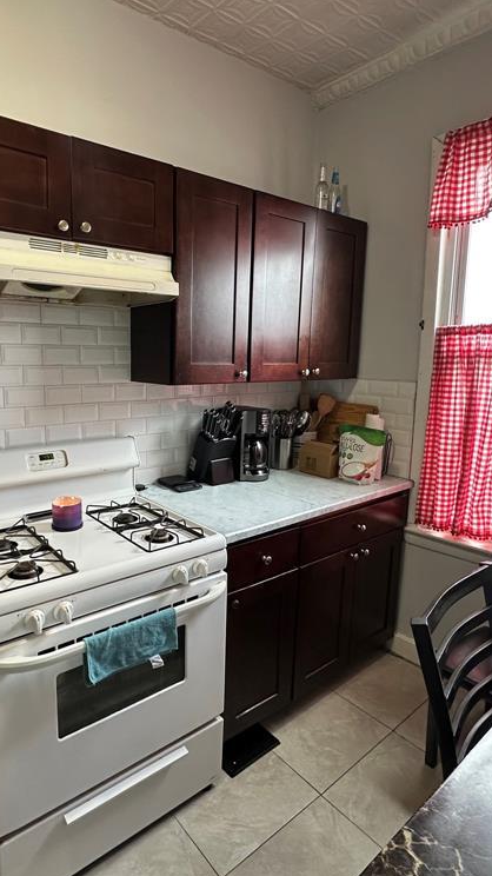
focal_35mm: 21
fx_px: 487
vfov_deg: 83.9
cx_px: 179
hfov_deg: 52.9
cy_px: 430
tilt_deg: -8.5
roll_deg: -0.6
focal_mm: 2.22
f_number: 2.2
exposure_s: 1/60
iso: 160
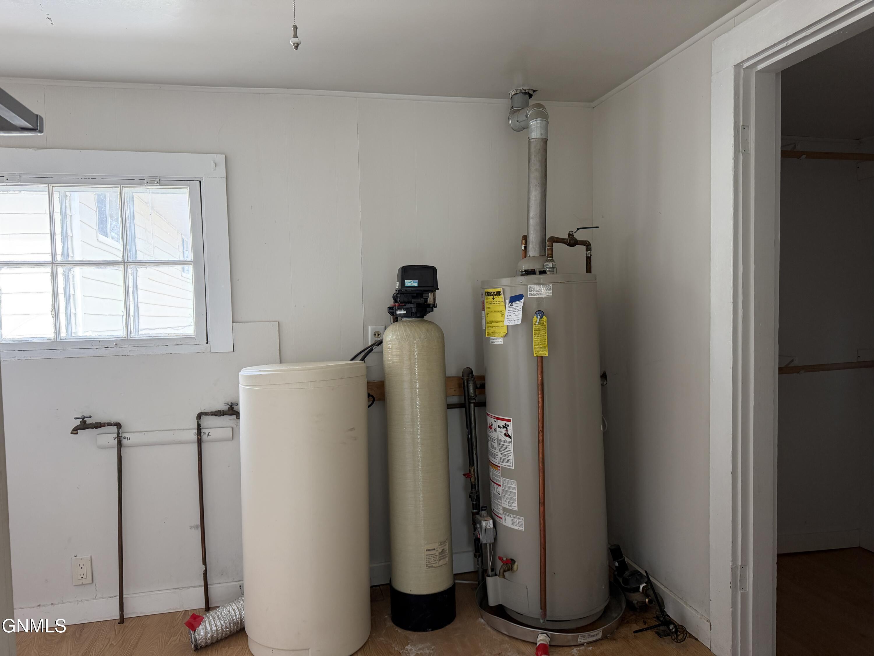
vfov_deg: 56.8
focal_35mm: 24
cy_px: 328
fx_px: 606
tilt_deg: -1.6
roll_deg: +2.6
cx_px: 437
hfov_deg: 71.6
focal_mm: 6.76
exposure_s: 1/102
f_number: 1.78
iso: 200
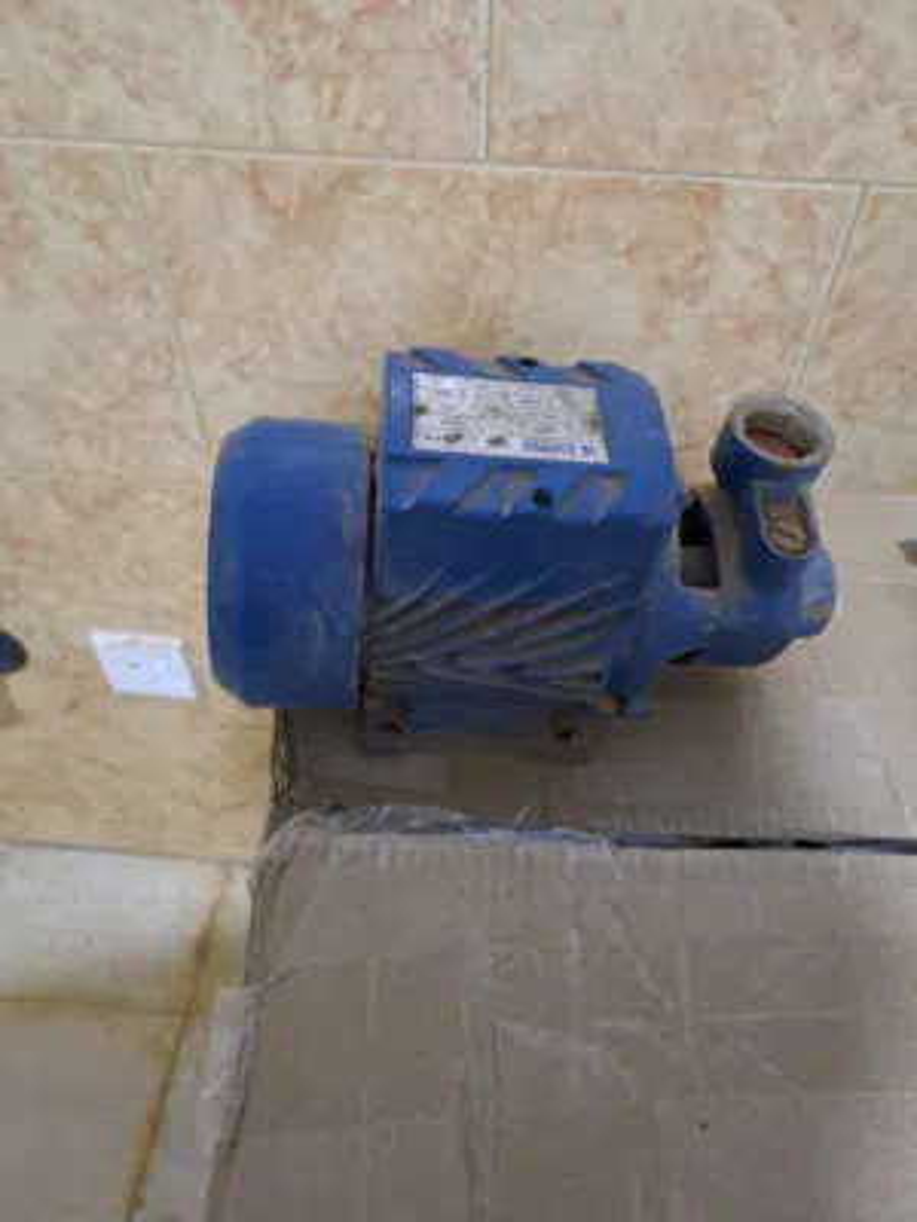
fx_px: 883
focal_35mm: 25
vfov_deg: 69.4
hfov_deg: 54.9
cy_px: 611
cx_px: 458
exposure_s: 1/20
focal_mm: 4.65
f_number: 1.8
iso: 640
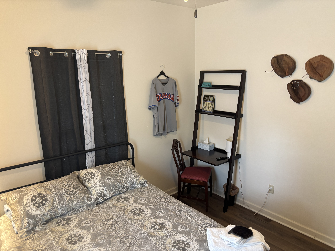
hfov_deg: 67.3
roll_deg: +1.7
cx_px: 168
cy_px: 126
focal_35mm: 26
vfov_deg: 53.1
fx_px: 252
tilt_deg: -12.9
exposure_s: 1/60
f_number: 1.6
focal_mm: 5.96
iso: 320
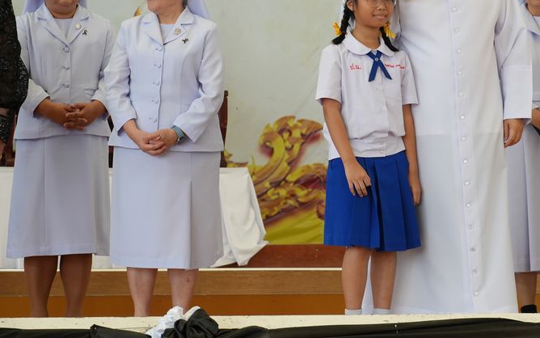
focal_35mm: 151
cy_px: 82
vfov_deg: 8.7
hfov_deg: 13.8
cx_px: 373
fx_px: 2223
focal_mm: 66
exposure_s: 1/160
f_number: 5.6
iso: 500
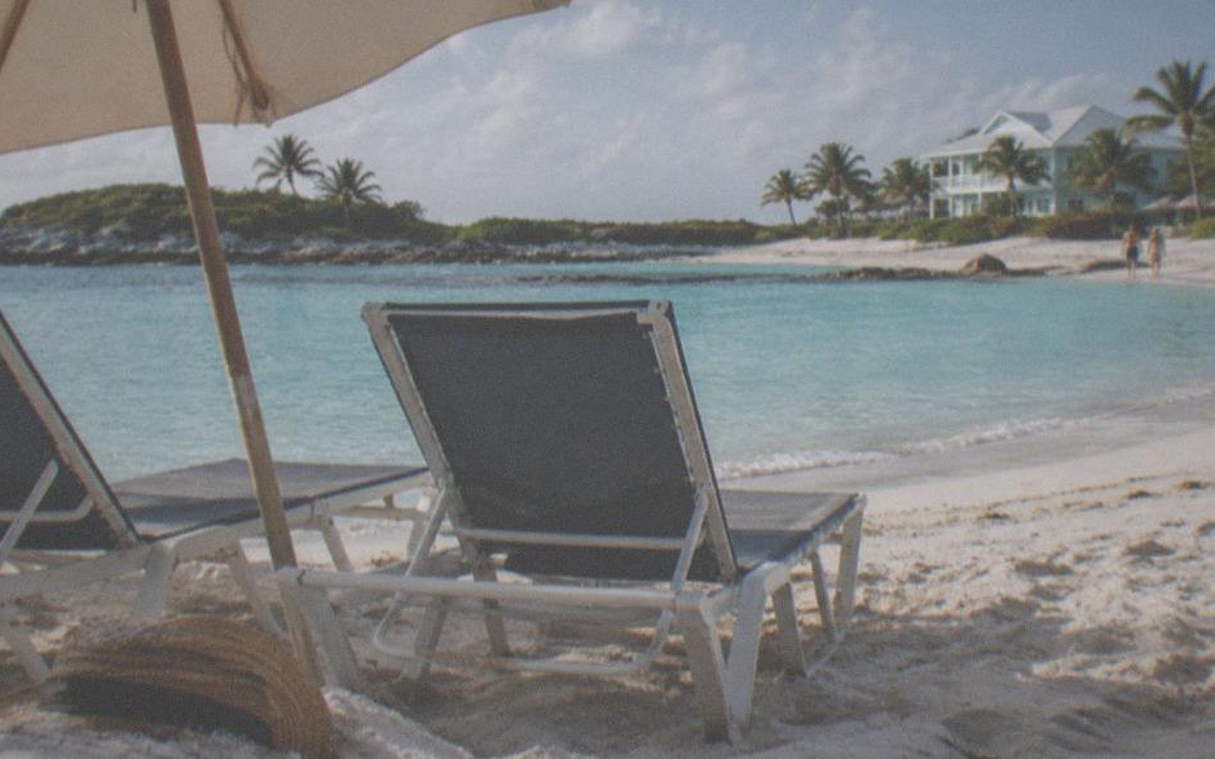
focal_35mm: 51
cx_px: 593
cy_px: 389
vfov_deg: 25.3
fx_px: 1689
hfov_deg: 39.6
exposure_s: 1/320
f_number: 8
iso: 320
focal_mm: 47
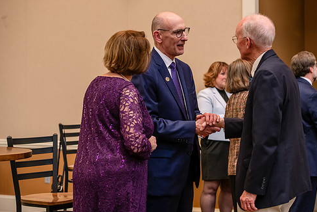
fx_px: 731
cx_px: 185
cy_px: 89
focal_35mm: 83
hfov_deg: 24.4
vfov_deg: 16.4
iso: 2000
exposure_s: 1/200
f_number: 4.5
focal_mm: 70
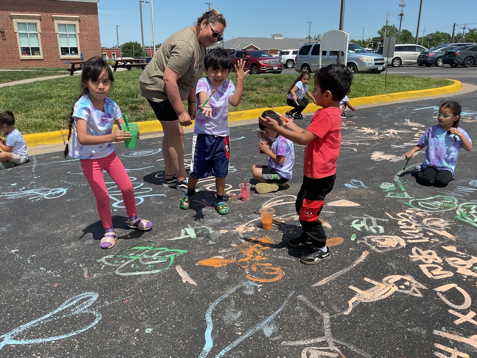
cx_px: 238
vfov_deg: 48.2
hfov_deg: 61.7
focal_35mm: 29
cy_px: 179
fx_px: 400
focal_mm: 3
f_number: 1.8
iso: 16
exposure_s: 1/2058
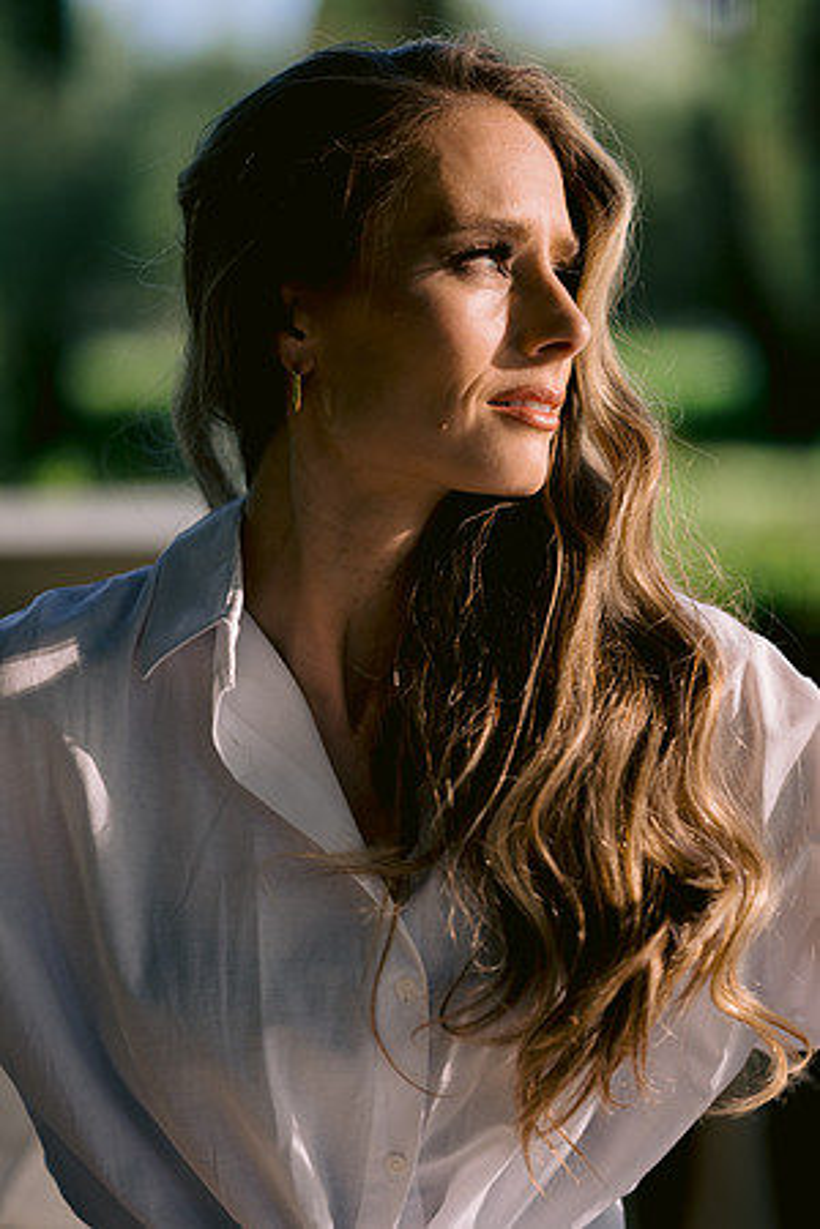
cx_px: 410
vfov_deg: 23.9
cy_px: 614
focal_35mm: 85
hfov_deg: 16.1
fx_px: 2904
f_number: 1.8
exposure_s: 1/4000
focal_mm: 85
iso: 200
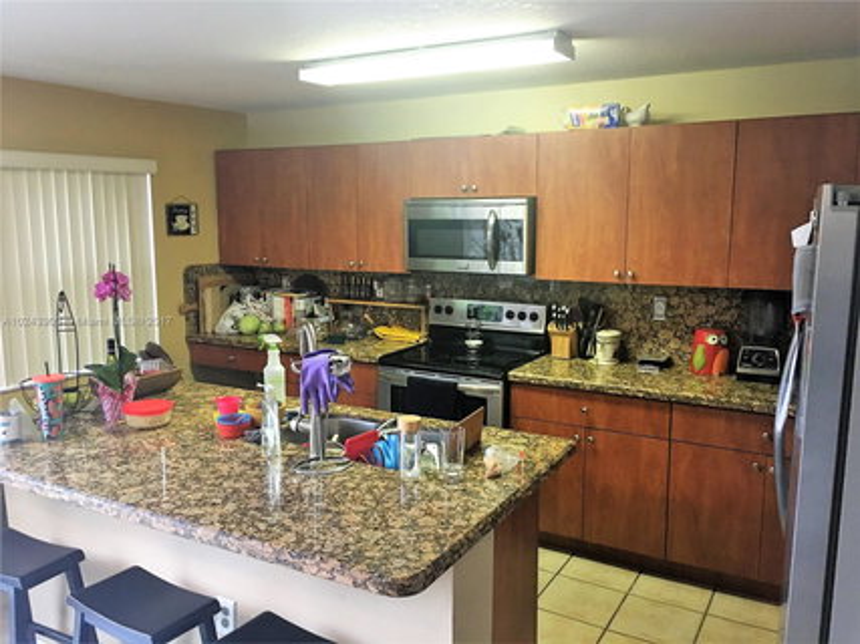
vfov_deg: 48.2
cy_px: 322
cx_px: 430
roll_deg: +0.3
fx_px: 720
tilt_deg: -7.2
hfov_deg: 61.7
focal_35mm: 29
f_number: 2.2
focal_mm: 4.15
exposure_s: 1/10
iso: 80
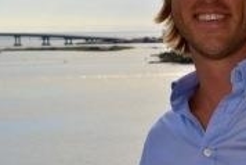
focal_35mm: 170
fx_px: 1164
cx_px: 218
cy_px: 20
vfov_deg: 8.1
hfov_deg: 12.0
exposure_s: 1/200
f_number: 14
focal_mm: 45
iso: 100
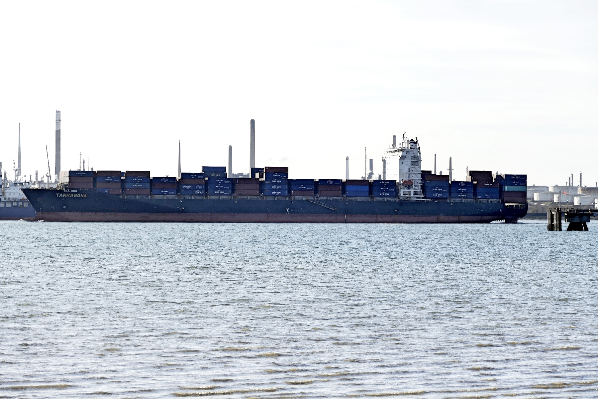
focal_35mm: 160
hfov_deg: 12.8
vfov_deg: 8.6
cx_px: 299
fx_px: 2658
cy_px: 200
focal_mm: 58.01
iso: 125
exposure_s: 1/640
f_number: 3.9
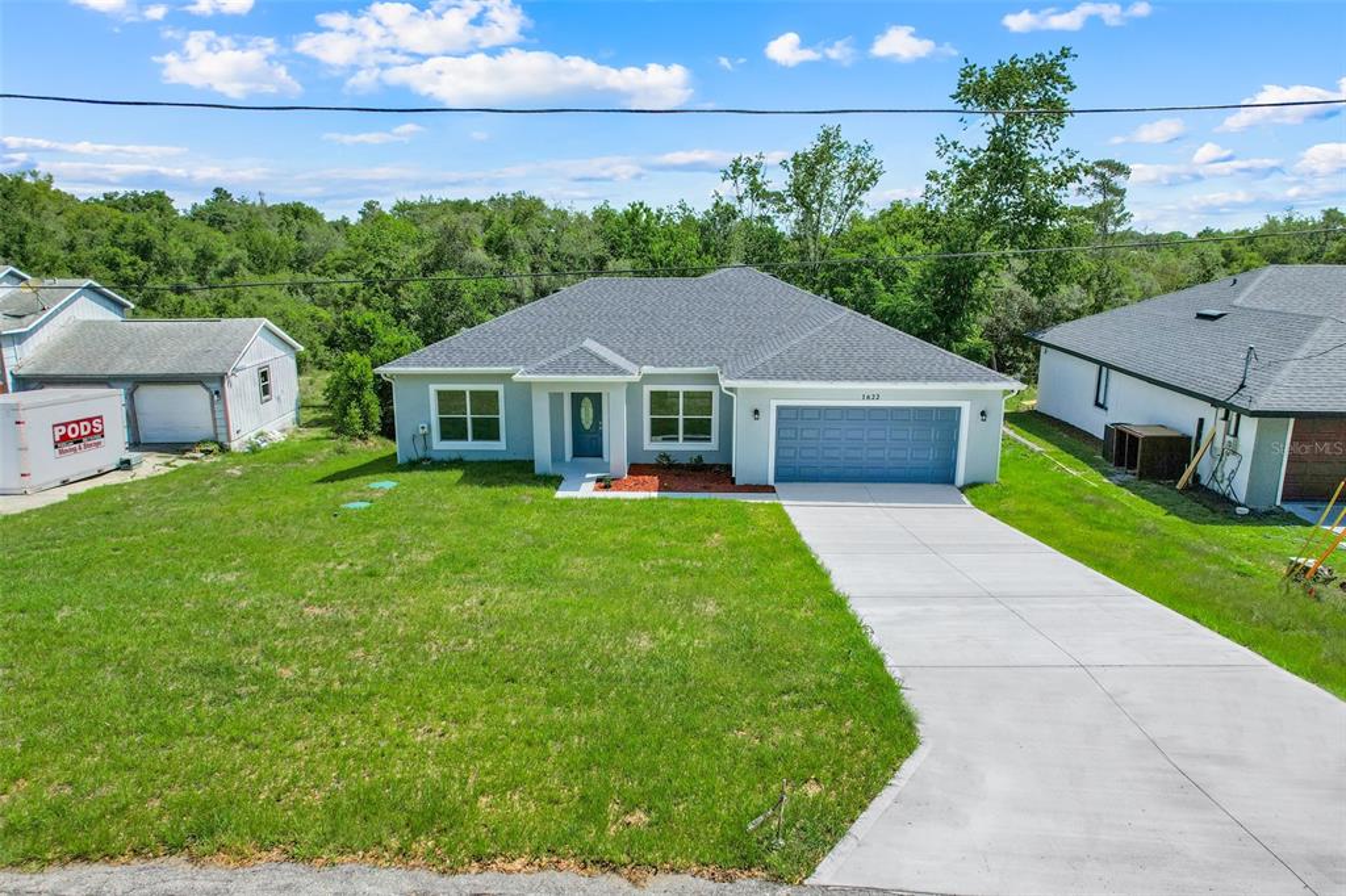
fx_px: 822
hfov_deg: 78.6
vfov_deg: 57.2
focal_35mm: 22
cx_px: 673
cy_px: 448
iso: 110
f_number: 2.8
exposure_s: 1/640
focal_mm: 8.38
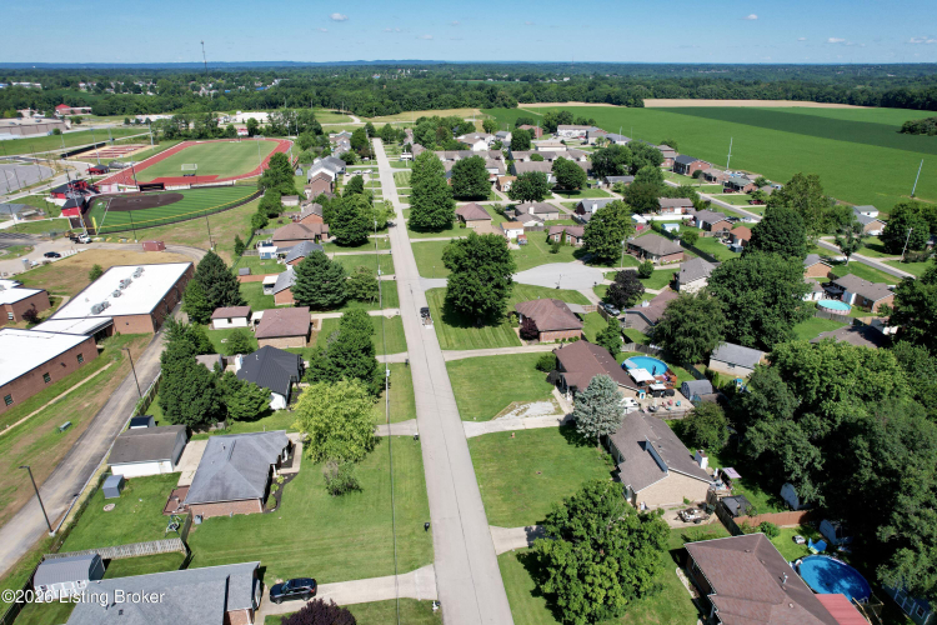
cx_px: 468
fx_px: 573
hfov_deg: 78.6
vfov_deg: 57.2
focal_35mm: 22
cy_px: 312
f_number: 2.8
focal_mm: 8.38
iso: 120
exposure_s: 1/2000
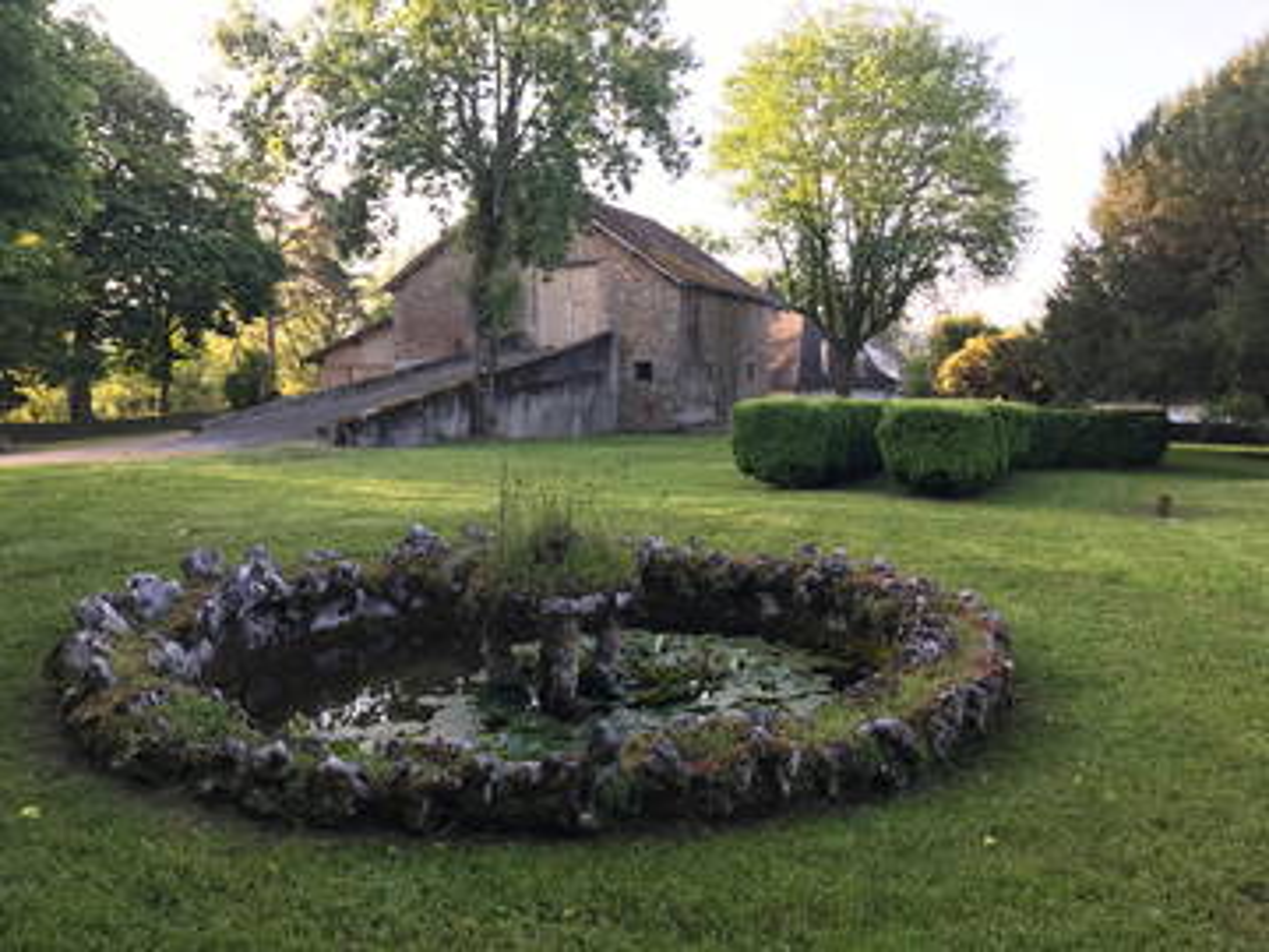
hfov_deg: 63.4
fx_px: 1026
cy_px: 476
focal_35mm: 28
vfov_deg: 49.7
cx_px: 634
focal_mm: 3.99
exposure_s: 1/106
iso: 20
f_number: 1.8
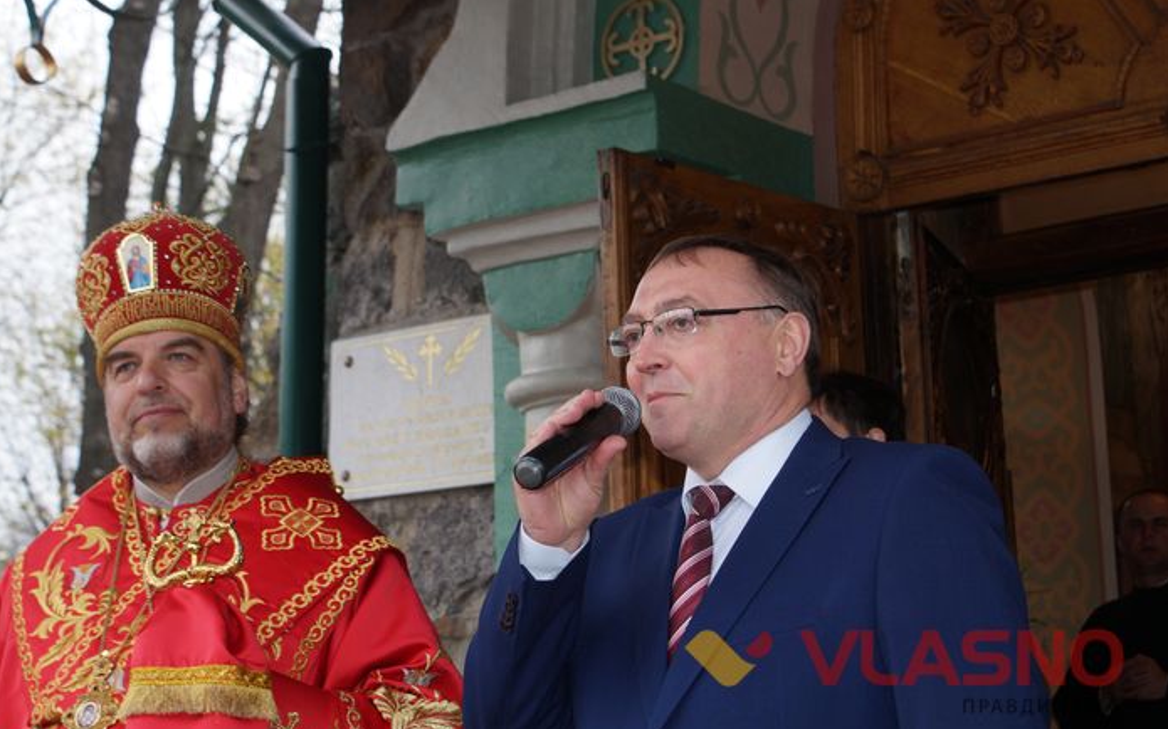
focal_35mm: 77
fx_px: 2450
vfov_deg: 16.9
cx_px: 583
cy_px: 378
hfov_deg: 26.8
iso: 250
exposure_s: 1/80
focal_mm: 50
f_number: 5.6
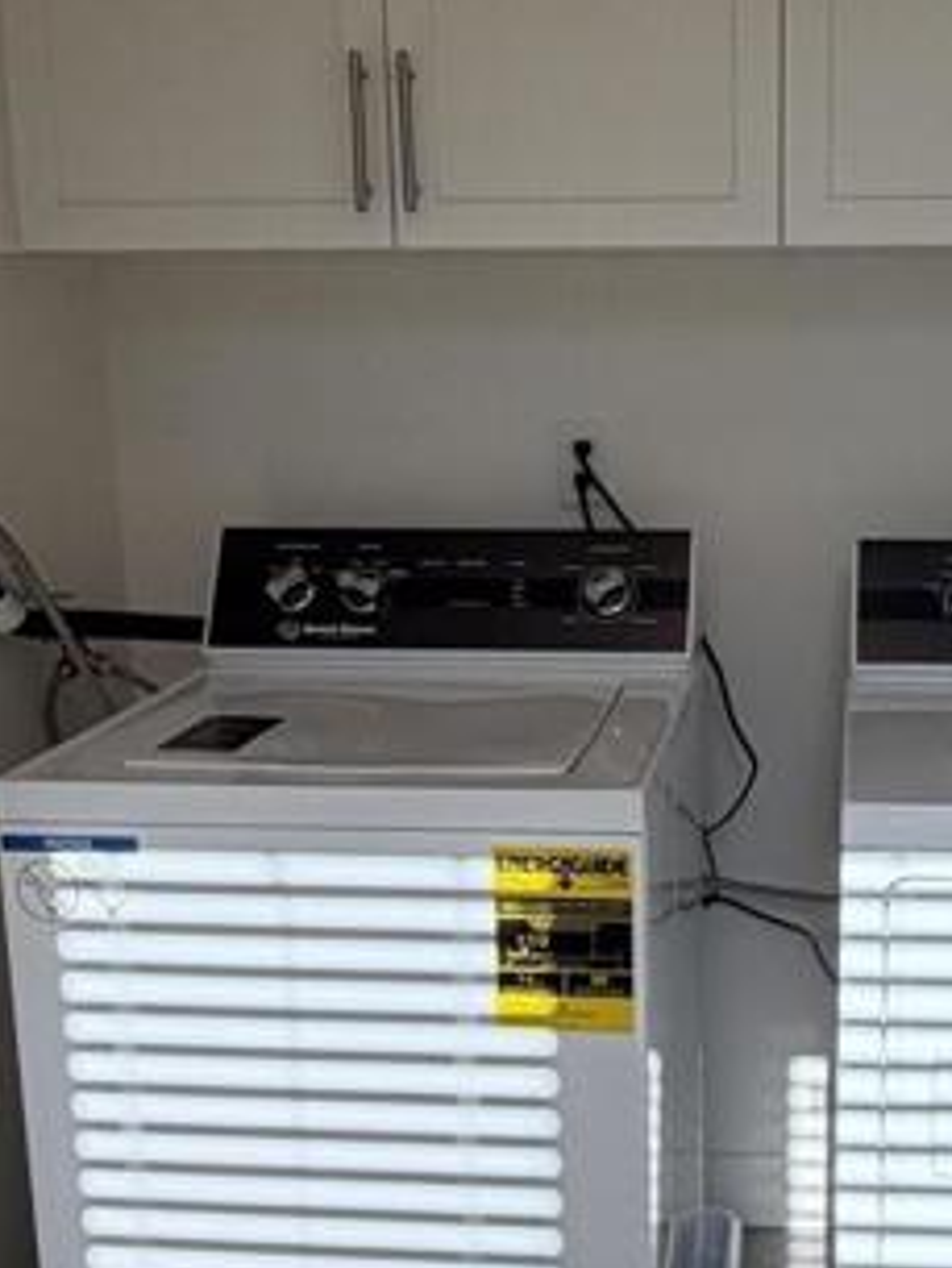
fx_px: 1722
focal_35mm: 47
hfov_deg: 30.3
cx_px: 723
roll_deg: +0.0
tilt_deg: -13.2
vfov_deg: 40.4
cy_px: 711
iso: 50
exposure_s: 1/149
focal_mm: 2.22
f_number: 2.2
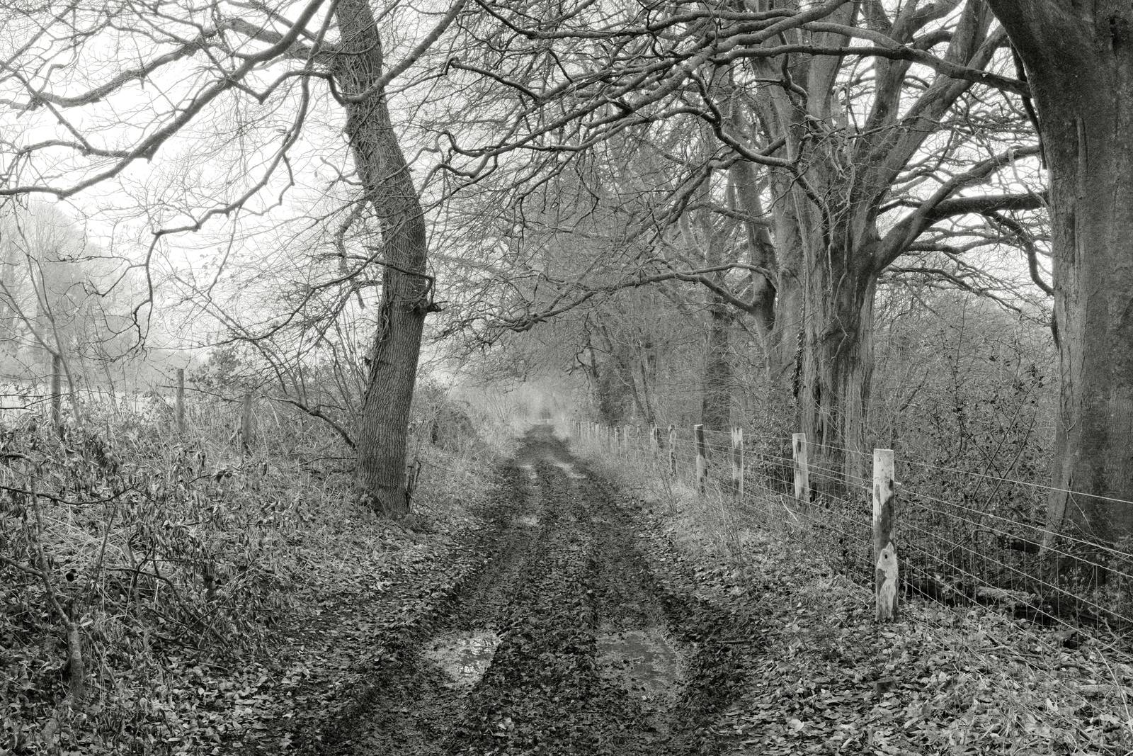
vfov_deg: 32.6
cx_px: 566
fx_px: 1290
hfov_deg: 47.4
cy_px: 378
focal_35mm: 41
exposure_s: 1/100
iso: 4000
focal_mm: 27
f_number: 11
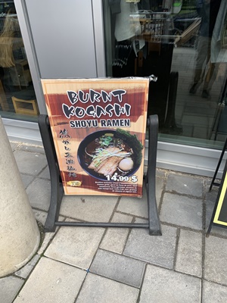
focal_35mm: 26
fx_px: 227
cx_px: 114
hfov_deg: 53.1
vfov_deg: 67.3
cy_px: 152
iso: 25
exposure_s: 1/144
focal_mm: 4.25
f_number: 1.8
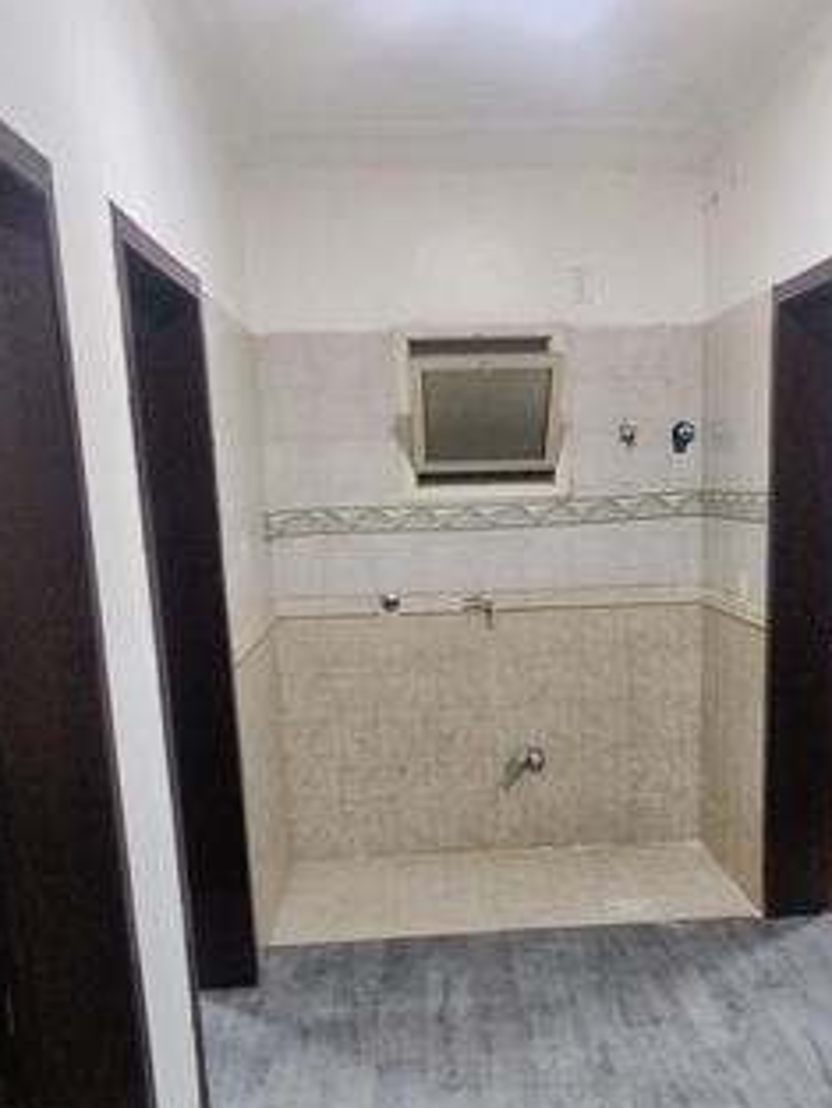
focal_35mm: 38
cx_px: 508
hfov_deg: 37.6
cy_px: 745
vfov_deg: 48.1
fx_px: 1217
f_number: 1.8
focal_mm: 4.7
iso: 3705
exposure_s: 1/100
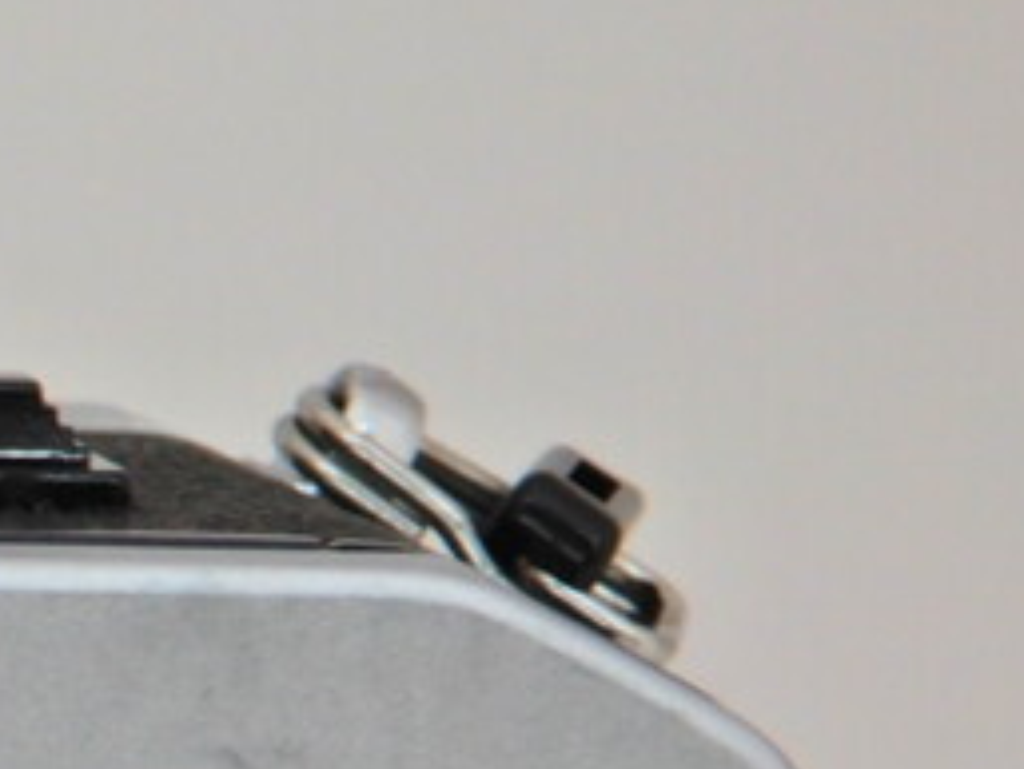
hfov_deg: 8.6
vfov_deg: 7.0
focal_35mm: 210
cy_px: 984
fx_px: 6215
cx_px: -1355
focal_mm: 8
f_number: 4
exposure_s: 1/30
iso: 80
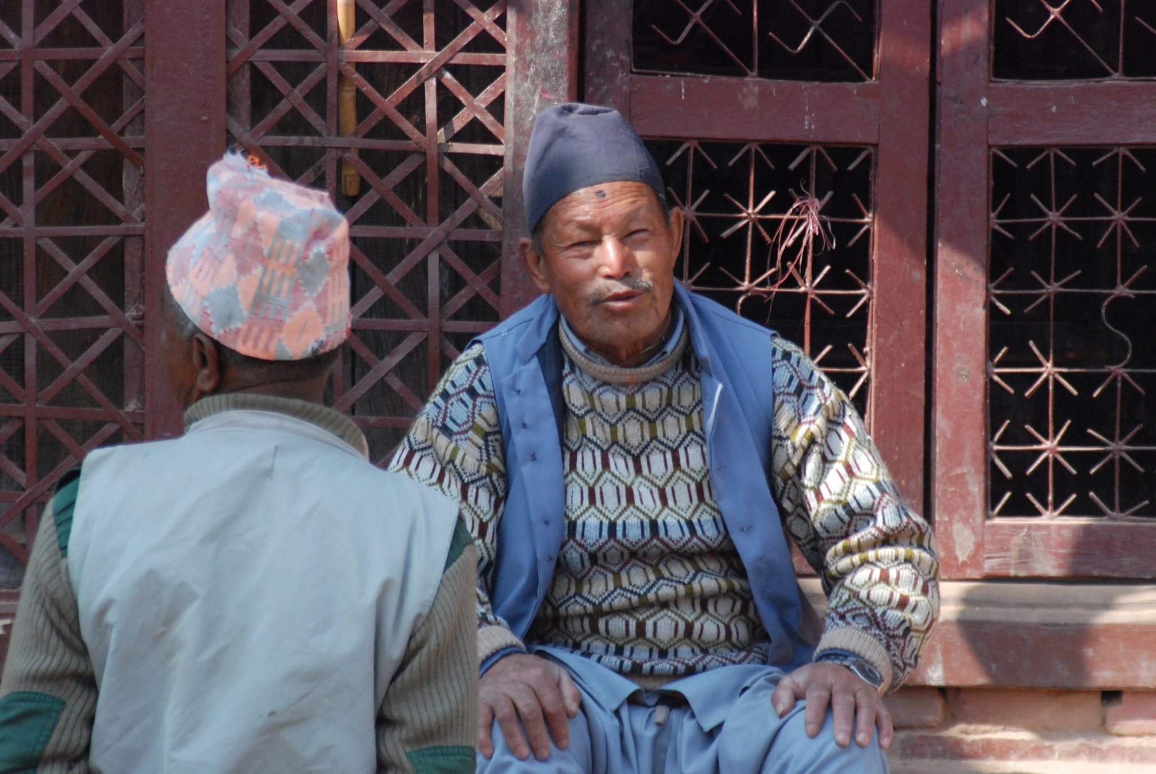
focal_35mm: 188
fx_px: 6028
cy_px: 387
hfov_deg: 11.0
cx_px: 578
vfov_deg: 7.3
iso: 1000
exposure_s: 1/800
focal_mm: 125
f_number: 7.1
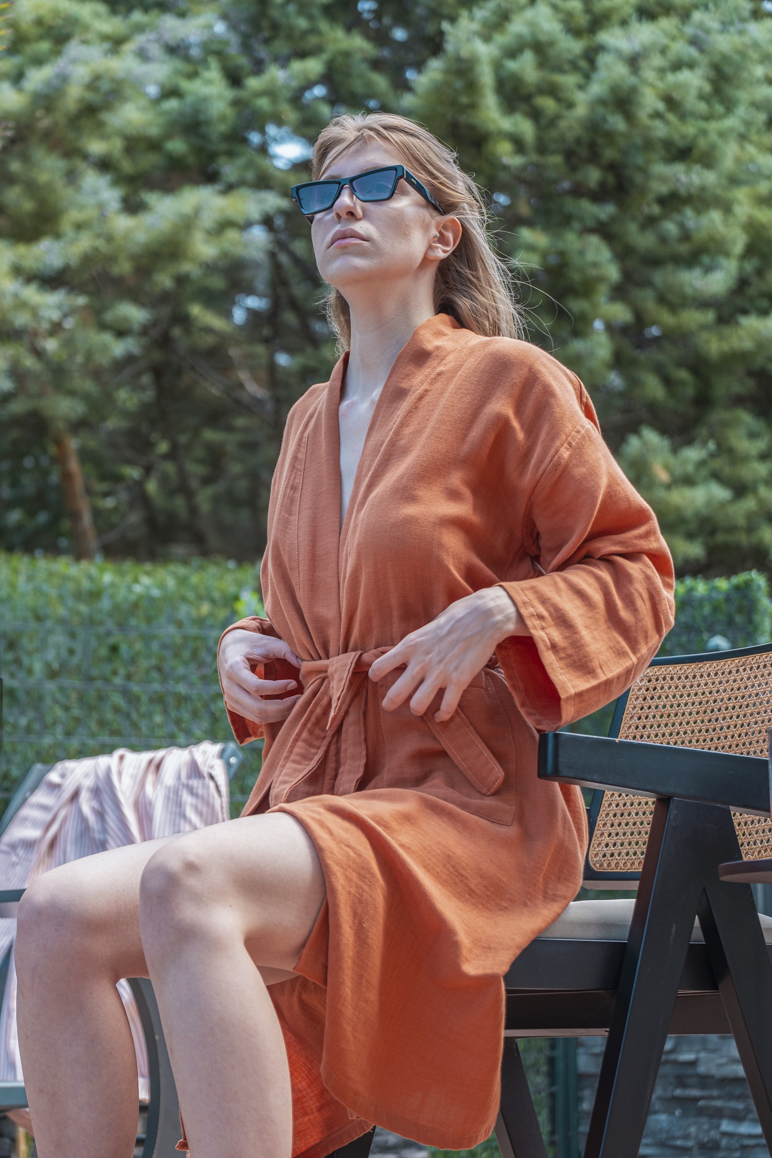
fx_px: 2412
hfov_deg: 18.2
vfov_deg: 27.0
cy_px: 579
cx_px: 386
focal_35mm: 75
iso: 160
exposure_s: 1/400
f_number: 2.8
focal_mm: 50
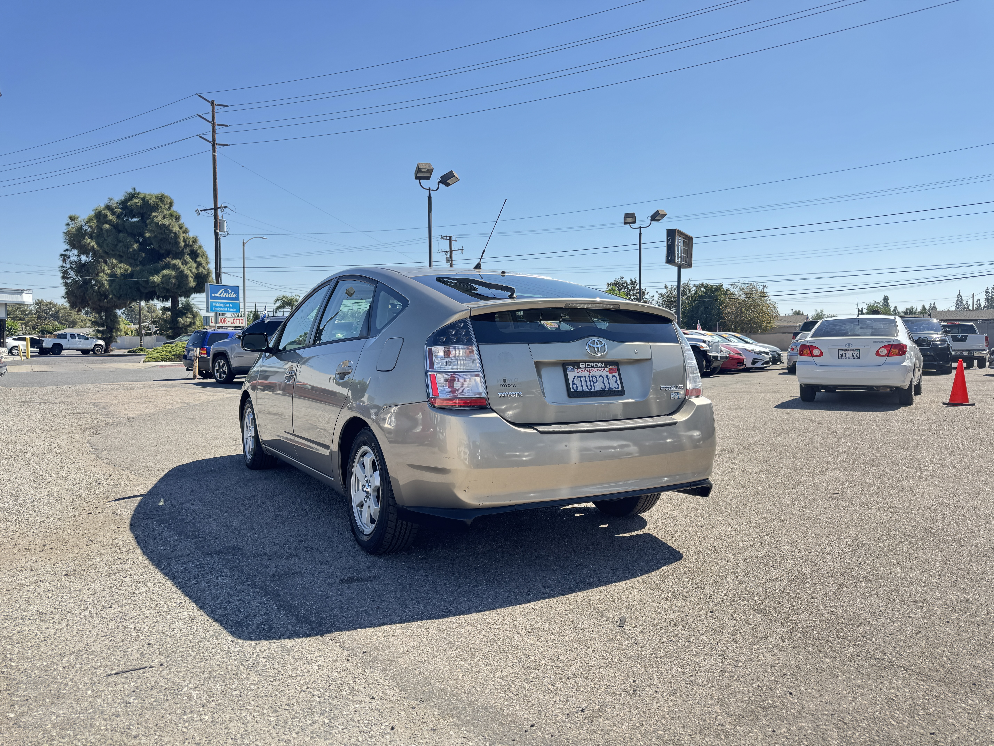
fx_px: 689
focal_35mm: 24
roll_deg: -0.1
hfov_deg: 71.6
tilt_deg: -3.0
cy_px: 373
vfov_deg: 56.8
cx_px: 497
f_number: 1.78
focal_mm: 6.76
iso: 80
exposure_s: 1/1311
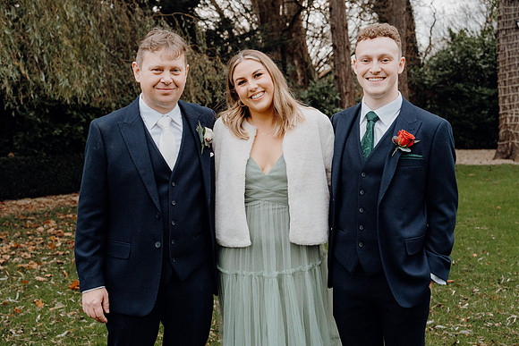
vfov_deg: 28.1
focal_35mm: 48
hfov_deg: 41.1
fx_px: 692
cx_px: 260
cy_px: 173
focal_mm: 48
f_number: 5
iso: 4000
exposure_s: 1/250
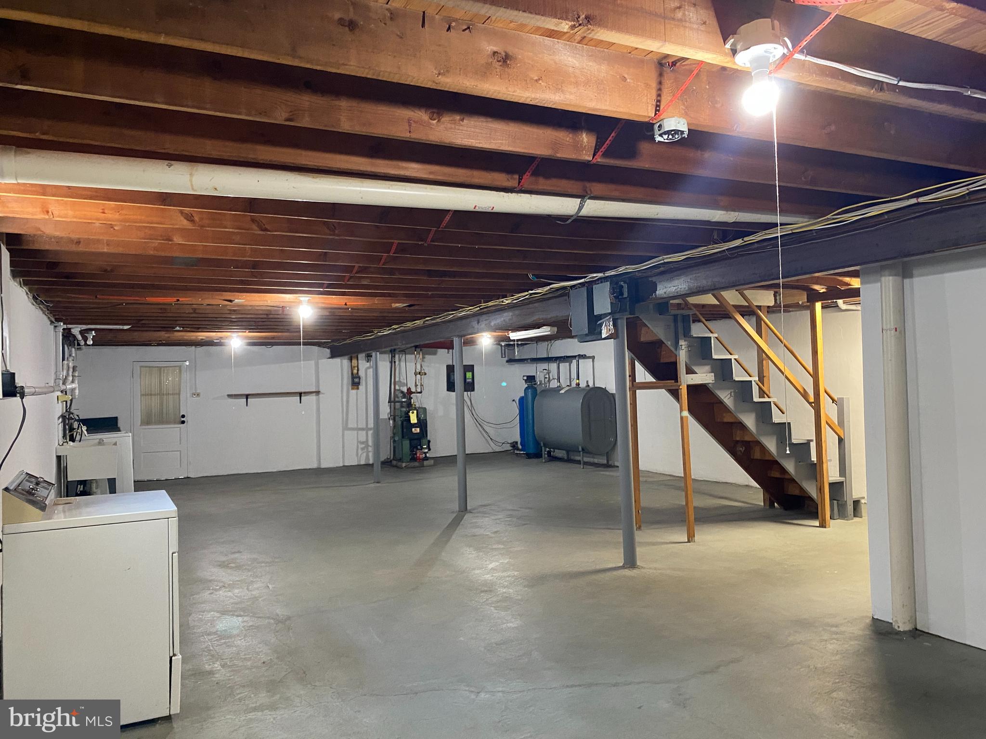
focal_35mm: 26
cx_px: 493
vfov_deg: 53.1
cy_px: 370
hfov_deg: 67.3
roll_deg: +1.4
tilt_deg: +0.3
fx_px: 741
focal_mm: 4.25
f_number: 1.8
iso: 320
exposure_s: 1/40
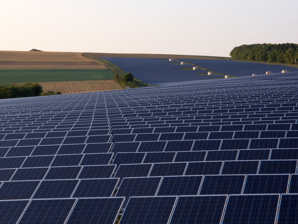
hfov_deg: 17.6
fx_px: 964
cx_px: 149
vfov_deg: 13.2
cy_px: 112
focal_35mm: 112
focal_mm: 24
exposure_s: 1/50
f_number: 8
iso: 100
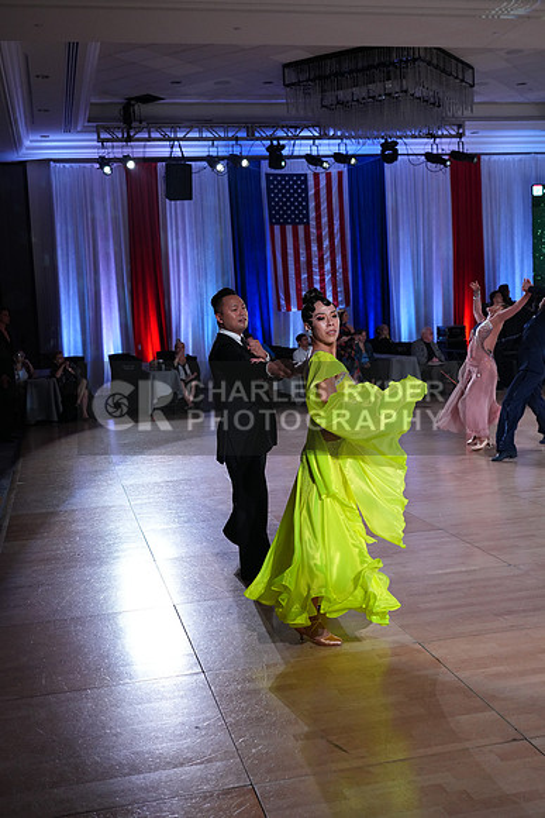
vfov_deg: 50.7
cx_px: 272
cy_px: 409
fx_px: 862
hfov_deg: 35.1
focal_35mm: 38
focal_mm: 38
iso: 2500
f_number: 4.5
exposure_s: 1/400
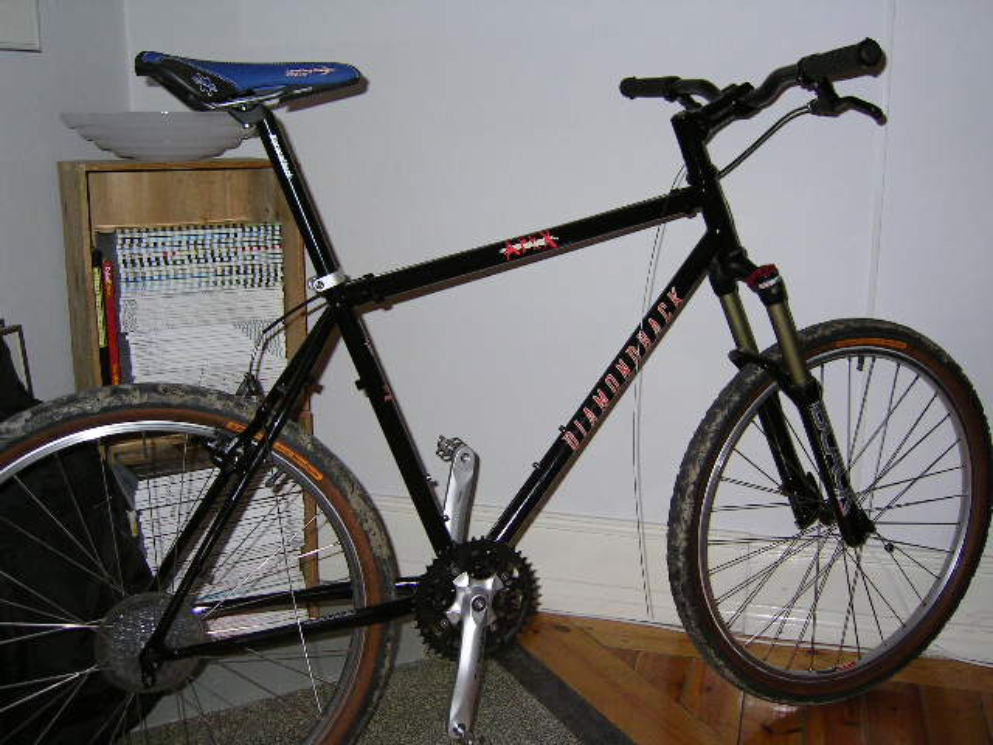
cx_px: 496
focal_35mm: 36
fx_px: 1033
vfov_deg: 39.7
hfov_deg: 51.4
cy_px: 372
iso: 100
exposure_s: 1/30
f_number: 2.8
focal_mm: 5.6
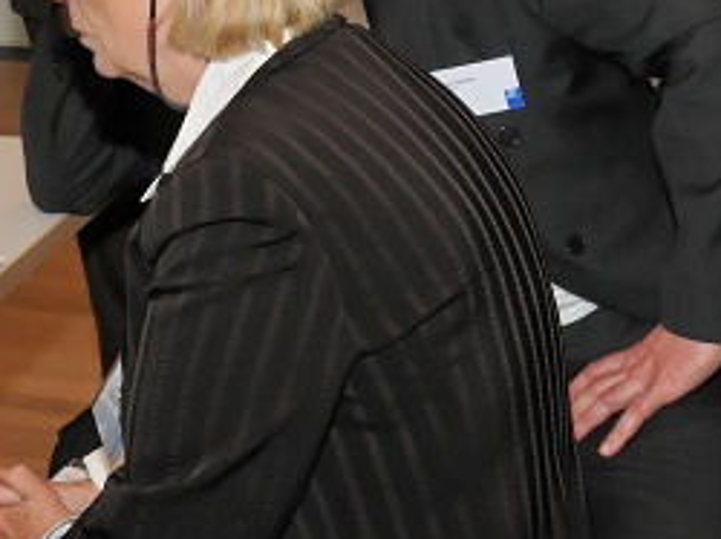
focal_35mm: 125
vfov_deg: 11.6
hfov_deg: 15.8
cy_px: -133
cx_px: 376
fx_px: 2601
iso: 400
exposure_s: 1/60
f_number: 5.6
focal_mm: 24
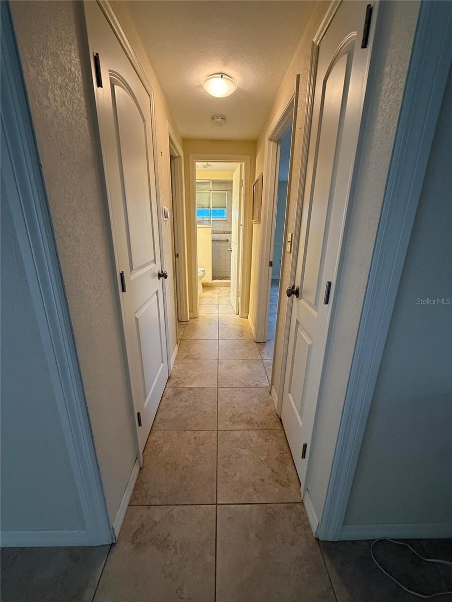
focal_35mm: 14
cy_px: 301
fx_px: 244
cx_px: 226
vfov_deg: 102.1
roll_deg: -1.5
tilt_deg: -17.5
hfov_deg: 85.7
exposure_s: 1/60
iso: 320
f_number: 2.2
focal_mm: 2.22
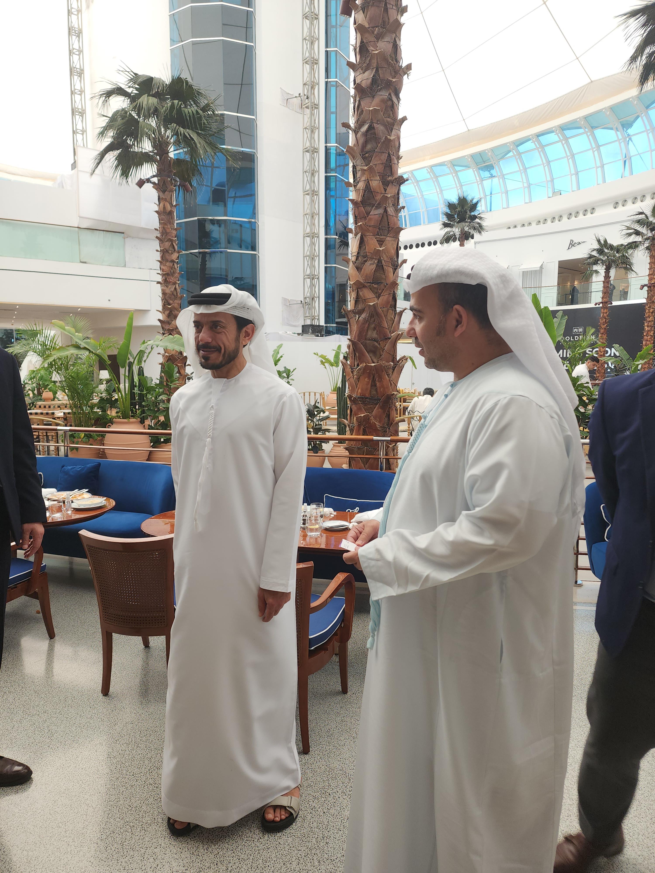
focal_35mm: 23
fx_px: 580
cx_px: 328
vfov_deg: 73.9
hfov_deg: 58.9
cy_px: 436
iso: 20
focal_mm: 6.4
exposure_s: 1/100
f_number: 1.8
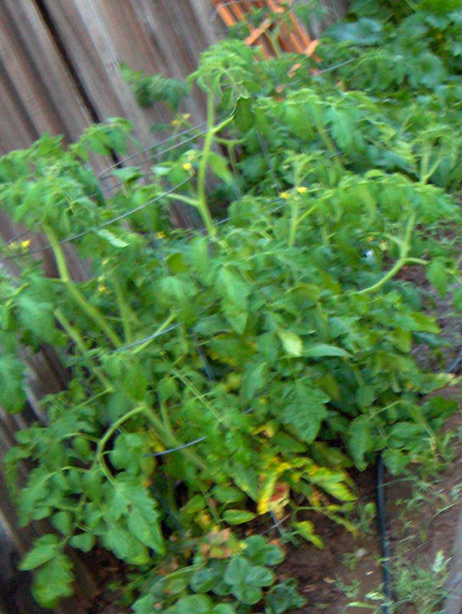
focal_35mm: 86
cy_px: 442
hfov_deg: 17.0
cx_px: 413
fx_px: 1527
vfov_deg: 22.6
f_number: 2.9
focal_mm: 9
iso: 200
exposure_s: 1/7.25
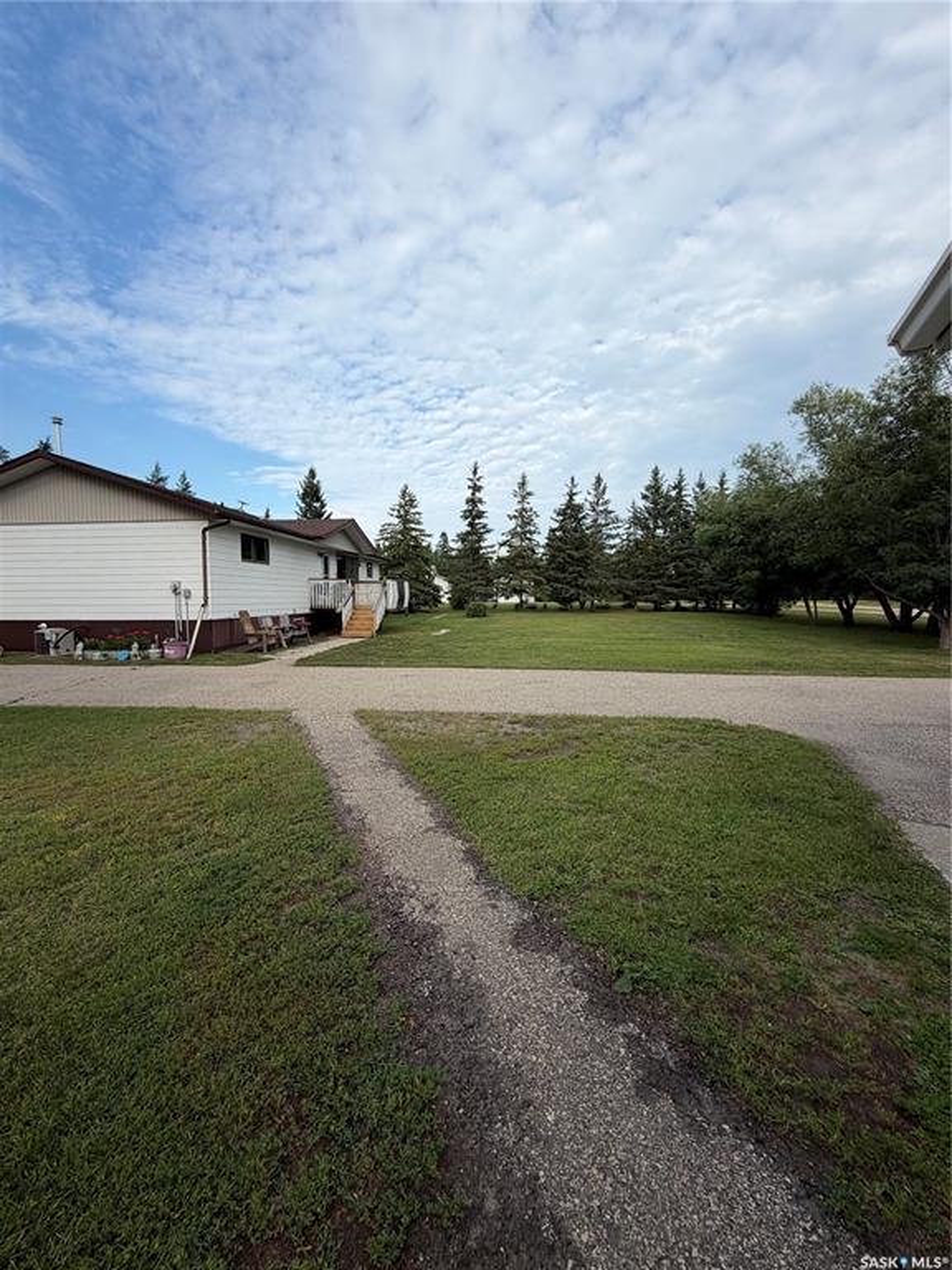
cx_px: 476
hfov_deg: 85.7
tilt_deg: -2.0
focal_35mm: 14
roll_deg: +0.8
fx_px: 513
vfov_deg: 102.1
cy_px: 635
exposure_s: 1/770
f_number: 2.2
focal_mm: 2.22
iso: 32
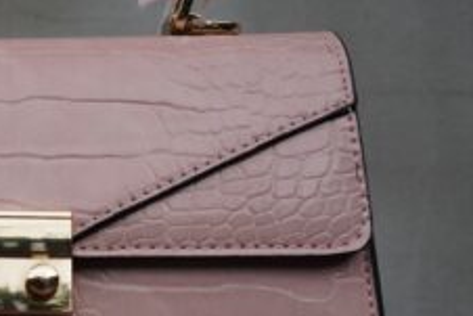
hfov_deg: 21.0
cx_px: -21
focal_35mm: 93
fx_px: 1223
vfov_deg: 14.7
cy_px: 182
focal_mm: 35
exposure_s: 1/250
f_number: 8
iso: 320
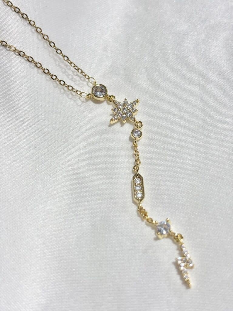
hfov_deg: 28.0
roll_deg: +15.7
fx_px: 467
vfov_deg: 36.8
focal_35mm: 52
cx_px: 116
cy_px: 156
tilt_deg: -38.8
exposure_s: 1/380
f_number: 1.6
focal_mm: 5.96
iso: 32
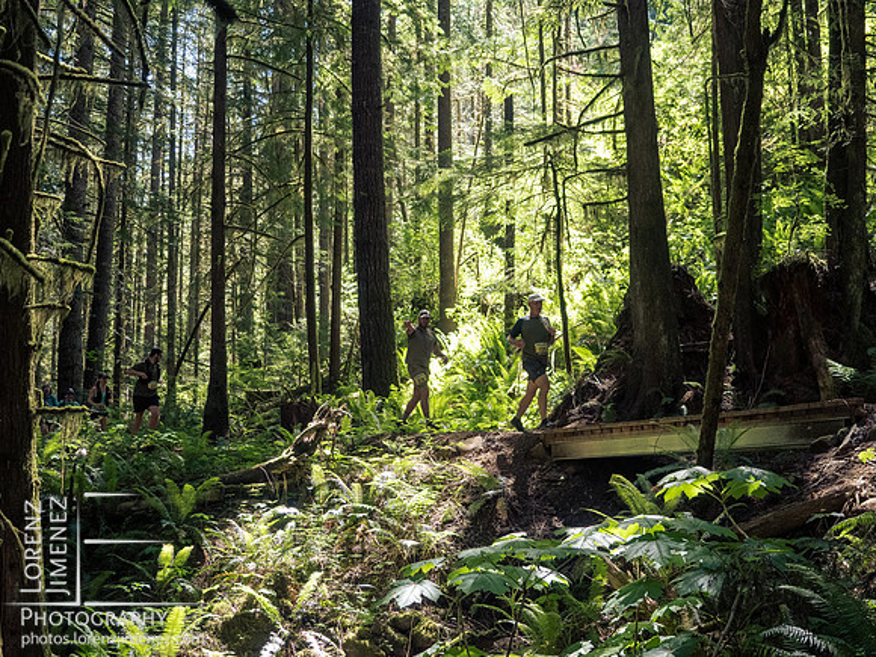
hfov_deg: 40.4
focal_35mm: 47
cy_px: 328
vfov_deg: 30.8
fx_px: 1191
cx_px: 438
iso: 1250
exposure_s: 1/1000
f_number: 2.8
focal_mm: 23
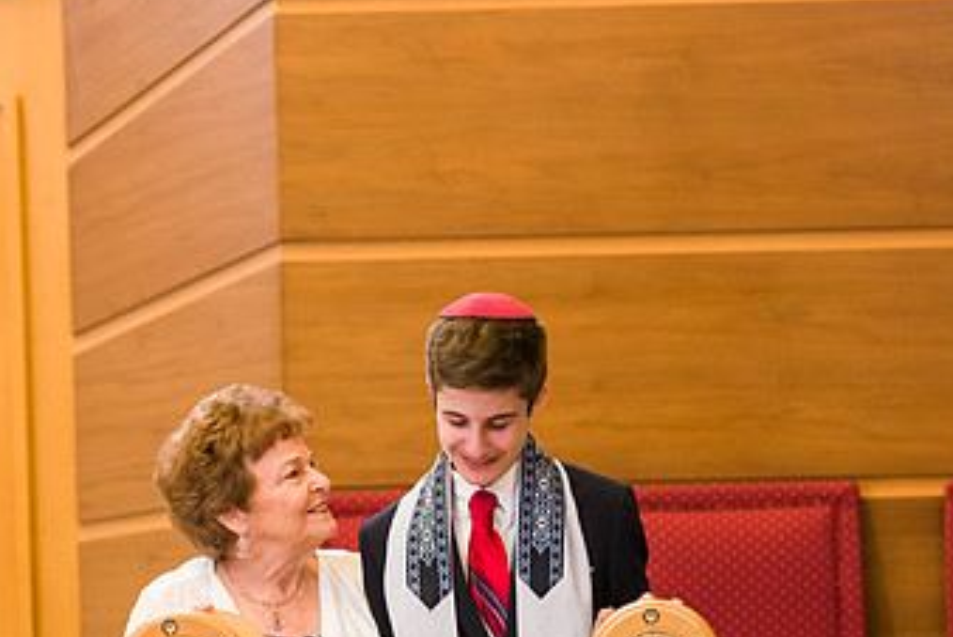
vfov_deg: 5.7
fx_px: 6359
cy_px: 478
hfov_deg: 8.6
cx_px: 493
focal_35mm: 240
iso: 1600
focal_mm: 140
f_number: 5.6
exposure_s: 1/200
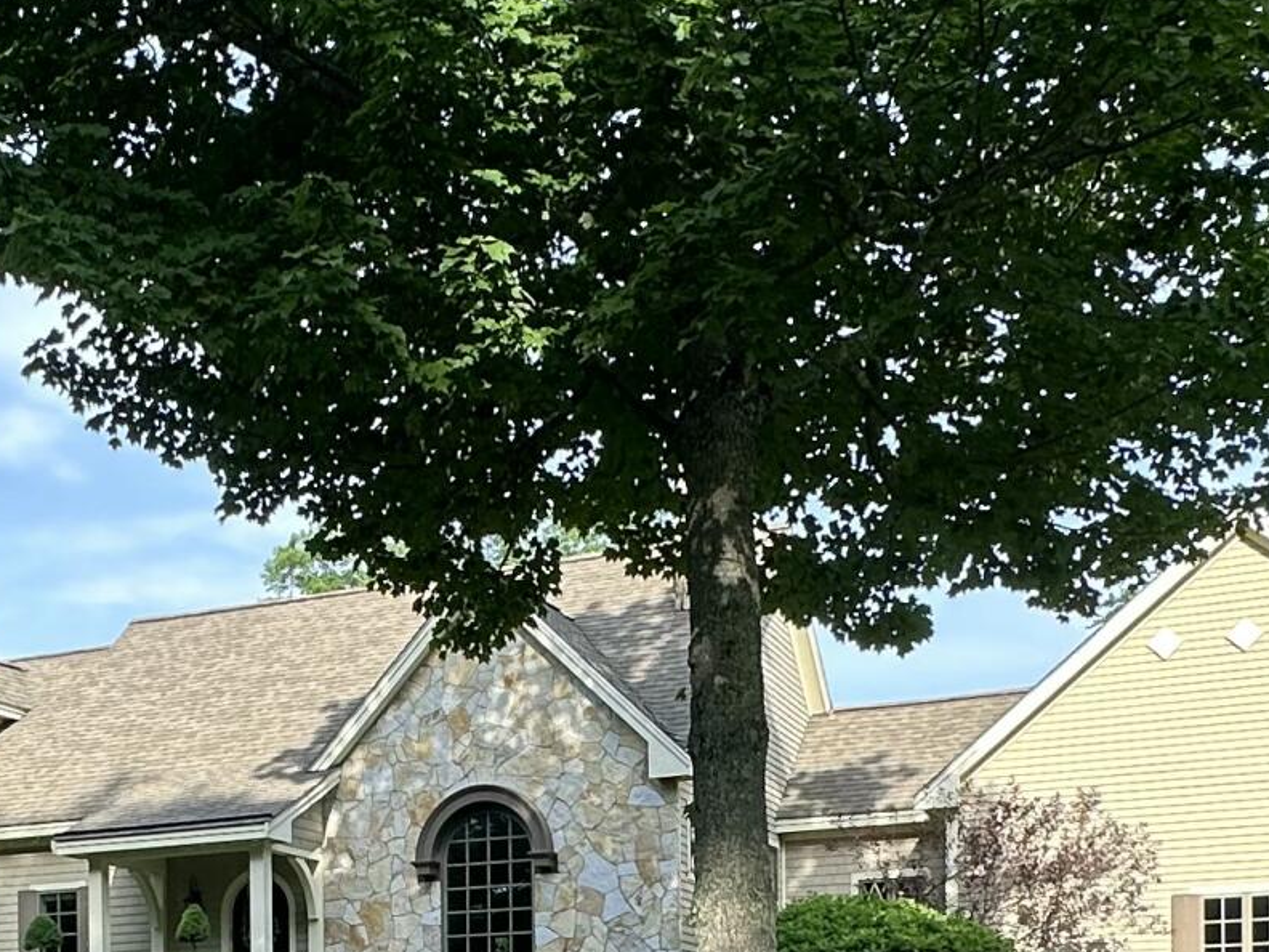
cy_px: 1125
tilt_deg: -0.5
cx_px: 332
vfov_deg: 25.0
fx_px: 1943
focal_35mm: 53
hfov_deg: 35.4
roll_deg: +0.3
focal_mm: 2.22
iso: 40
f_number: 2.2
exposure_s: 1/347
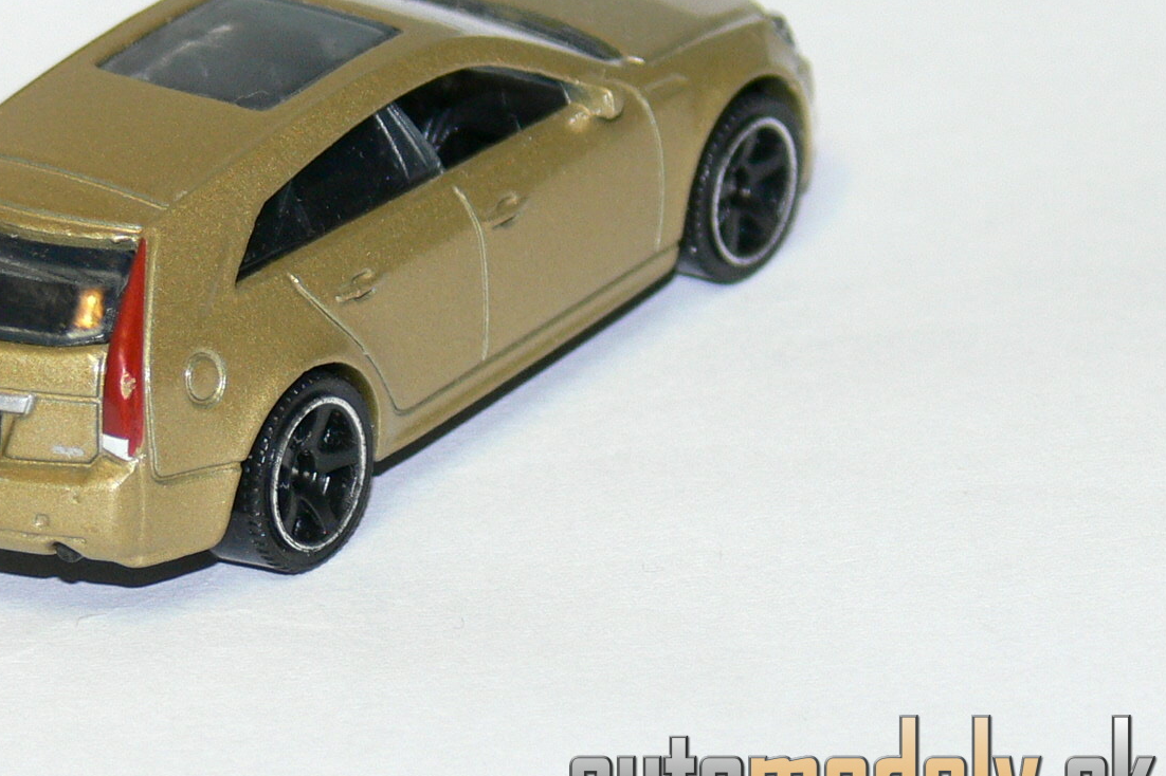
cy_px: 242
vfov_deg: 4.9
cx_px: 325
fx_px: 9098
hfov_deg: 7.3
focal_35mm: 281
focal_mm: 24.7
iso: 100
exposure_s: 1/30
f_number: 3.6
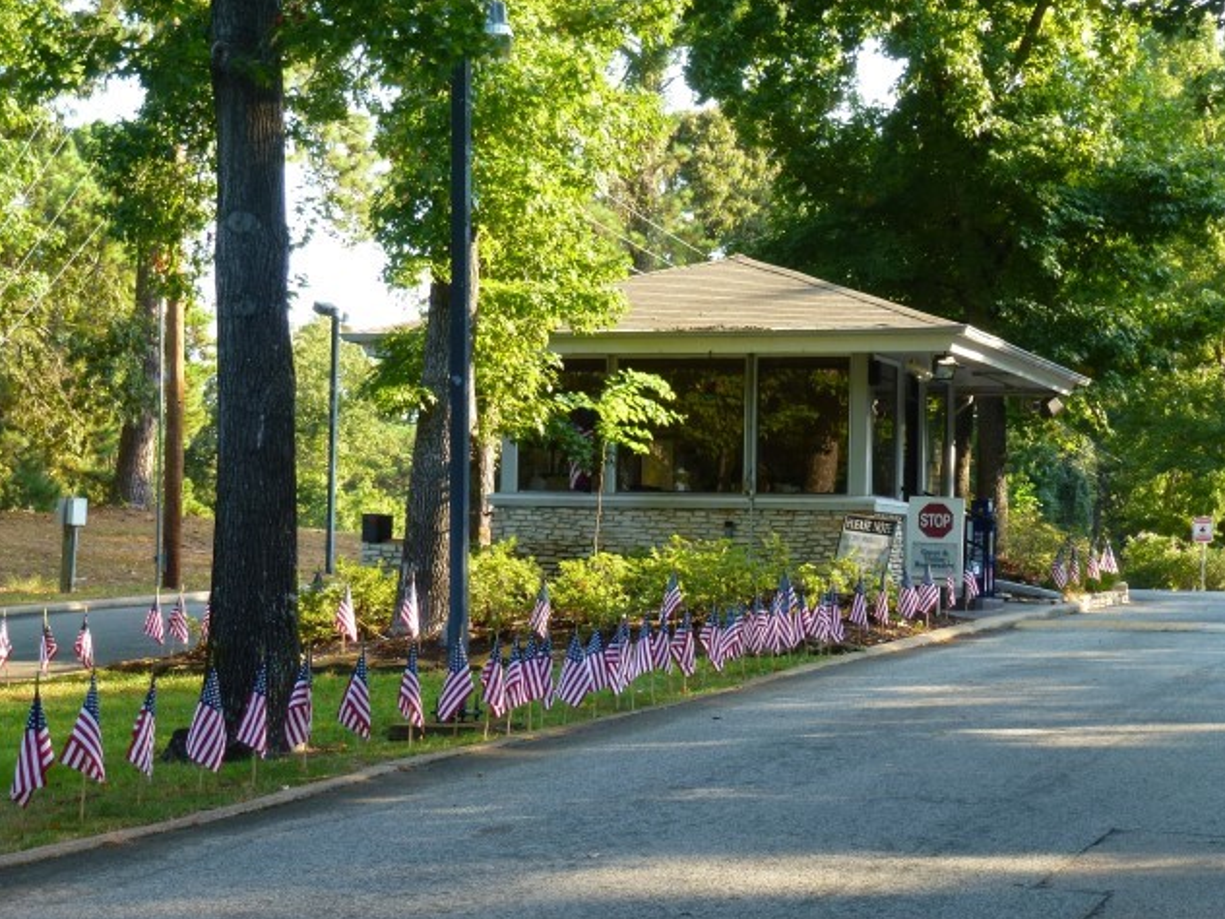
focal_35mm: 77
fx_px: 2725
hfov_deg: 25.3
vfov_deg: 19.1
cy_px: 461
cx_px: 618
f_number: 4.7
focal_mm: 13.6
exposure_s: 1/80
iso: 125
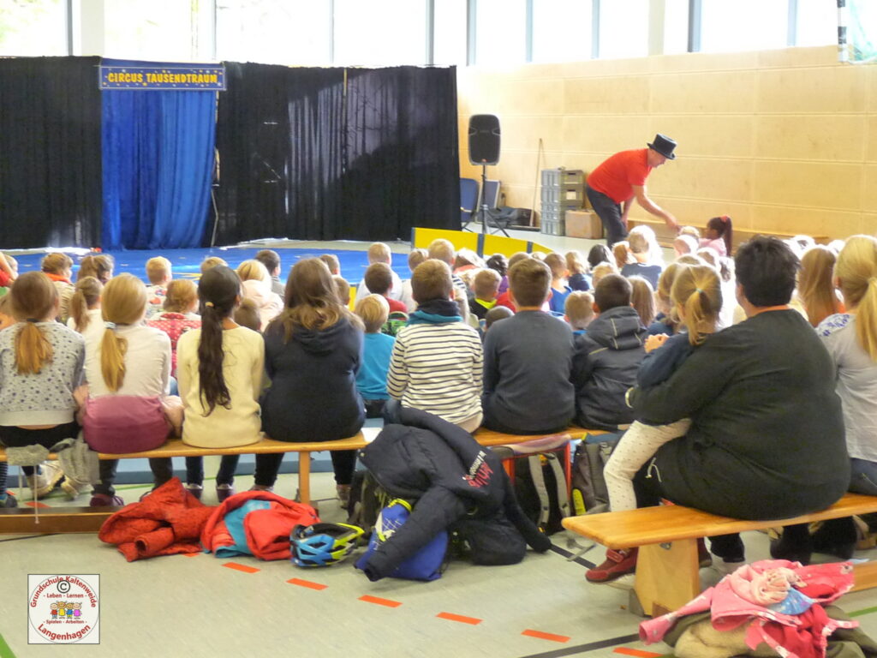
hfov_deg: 36.2
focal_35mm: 53
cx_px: 438
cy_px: 329
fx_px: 1343
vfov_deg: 27.5
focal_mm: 5.4
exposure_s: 1/25
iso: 400
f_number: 3
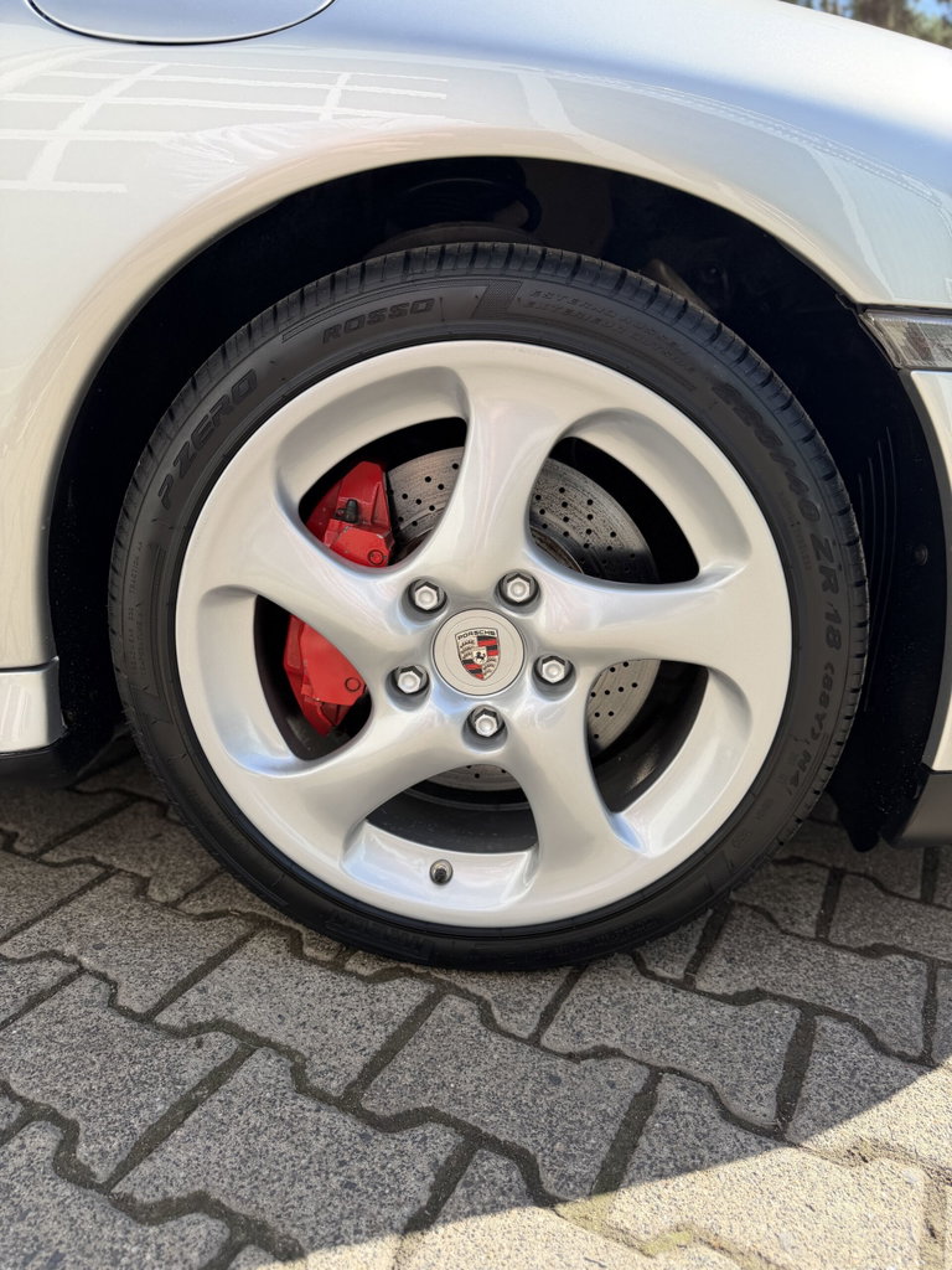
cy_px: 635
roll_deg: -2.2
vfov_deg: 71.6
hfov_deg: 56.8
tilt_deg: -19.1
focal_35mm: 24
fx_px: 880
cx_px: 476
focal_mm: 6.76
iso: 80
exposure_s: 1/1139
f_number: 1.78
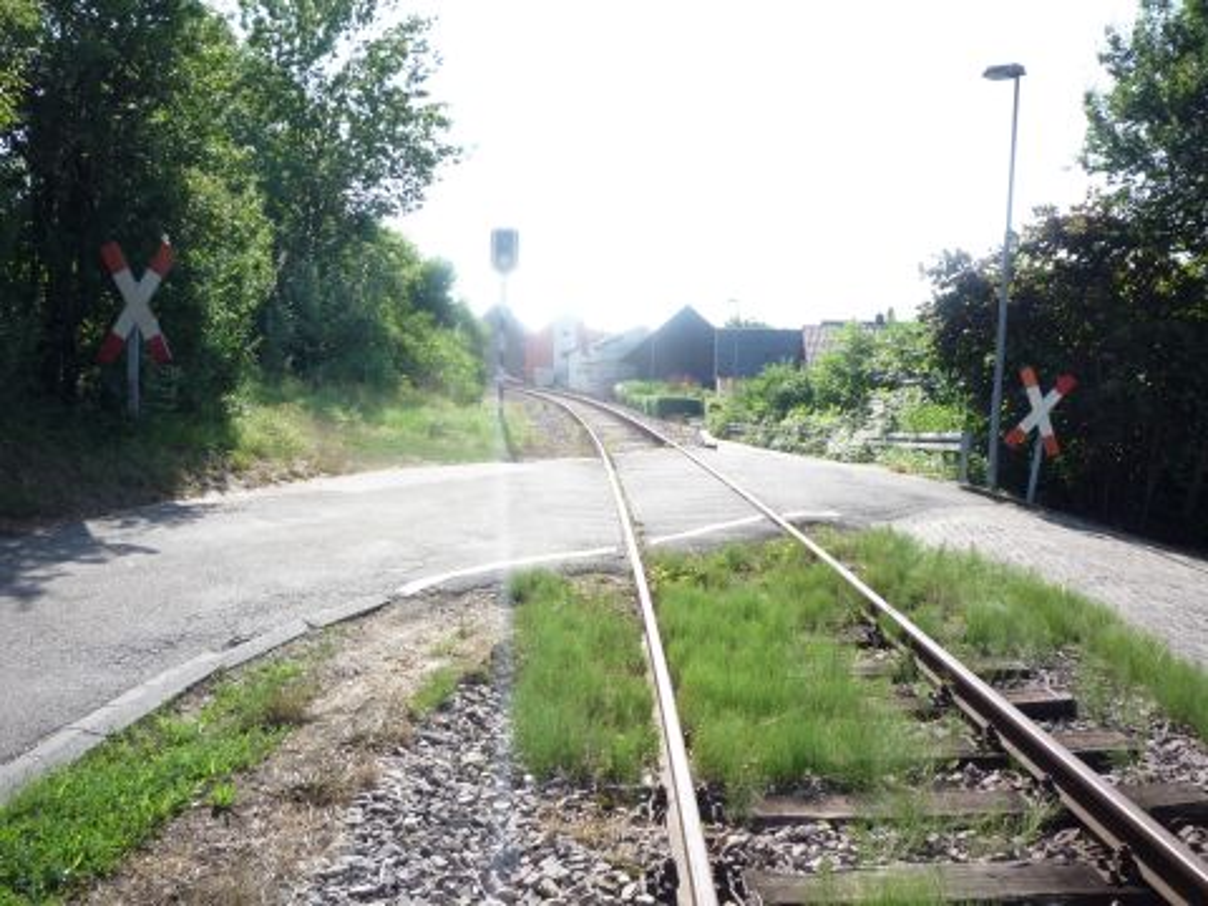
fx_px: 1117
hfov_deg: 56.8
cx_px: 604
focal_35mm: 32
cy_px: 453
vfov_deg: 44.2
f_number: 4
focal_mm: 5.2
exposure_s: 1/320
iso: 100
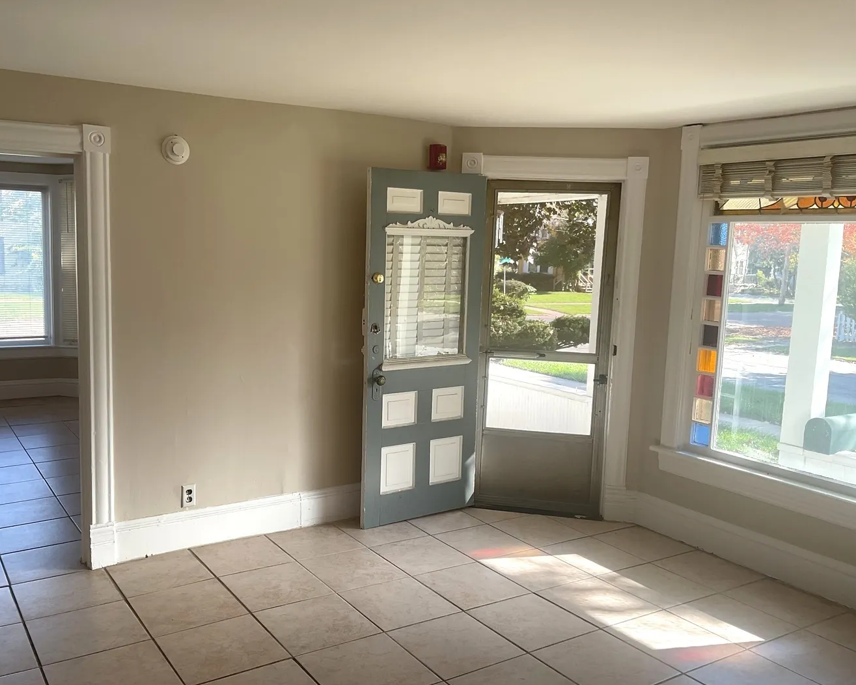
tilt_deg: -5.8
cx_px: 391
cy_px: 350
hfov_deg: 57.1
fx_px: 785
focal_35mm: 31
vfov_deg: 47.1
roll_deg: -1.2
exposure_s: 1/120
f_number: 1.8
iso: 20
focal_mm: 3
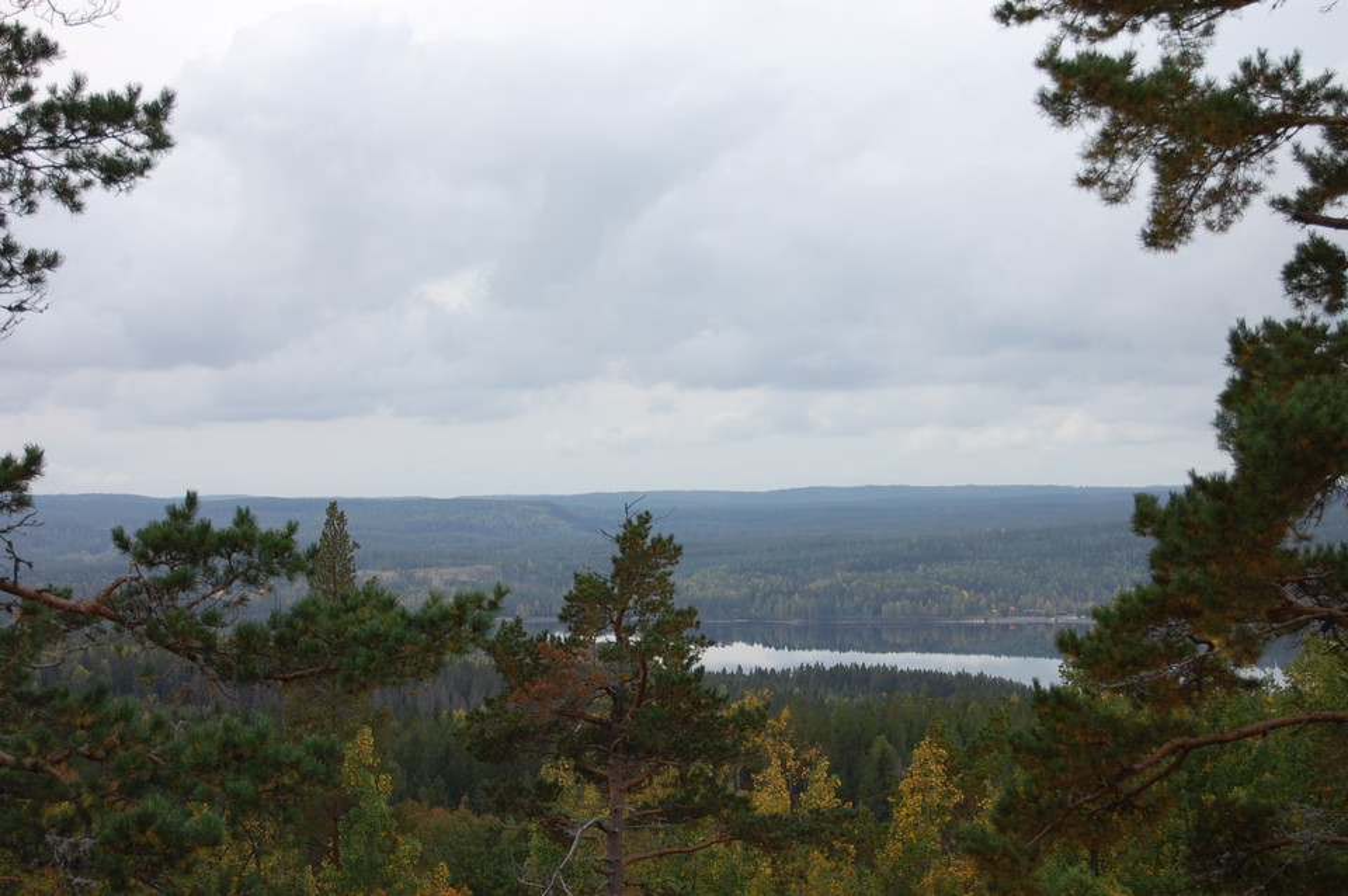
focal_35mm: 82
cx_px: 674
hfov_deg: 24.6
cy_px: 448
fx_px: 3086
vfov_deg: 16.5
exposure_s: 1/320
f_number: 9
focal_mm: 55
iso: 200
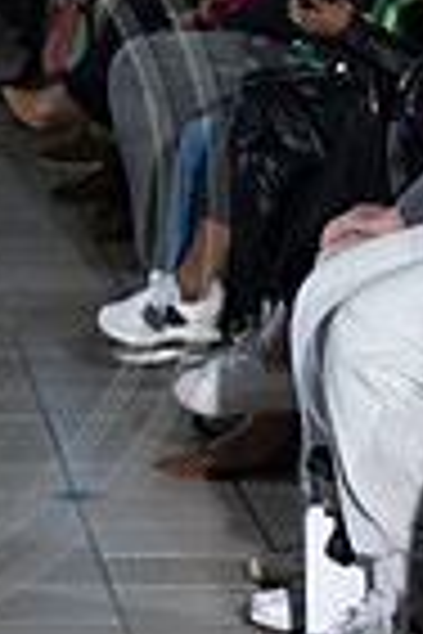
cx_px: -225
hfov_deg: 4.7
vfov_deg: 7.0
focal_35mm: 293
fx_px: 5164
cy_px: 198
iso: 1250
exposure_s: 1/160
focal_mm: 92
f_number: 5.6
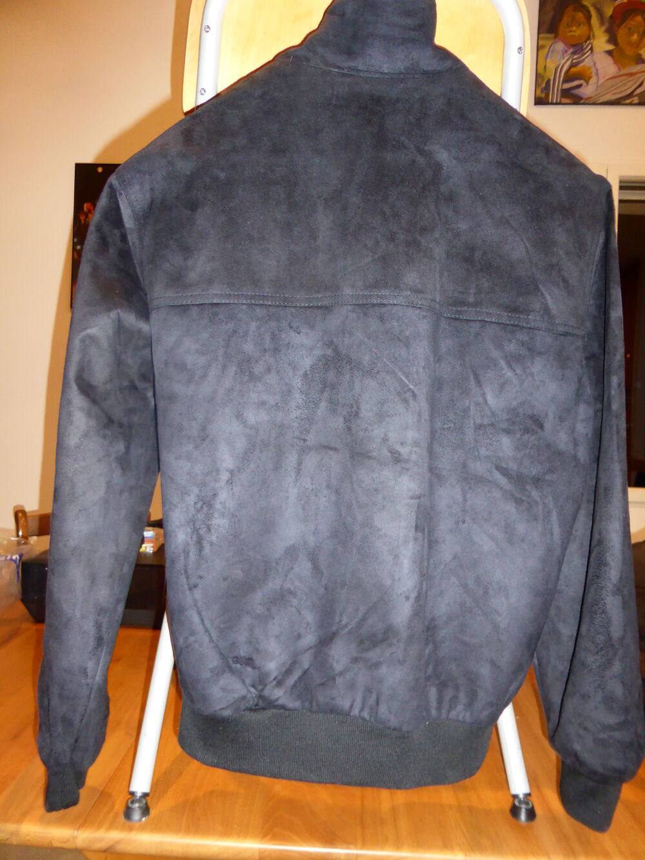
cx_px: 322
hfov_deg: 54.9
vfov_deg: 69.4
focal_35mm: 25
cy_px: 430
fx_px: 621
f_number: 3.3
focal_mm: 4.3
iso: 400
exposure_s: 1/10
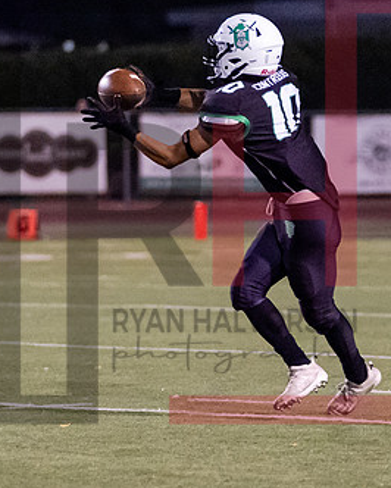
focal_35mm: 396
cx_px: 251
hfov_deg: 3.9
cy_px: 175
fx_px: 5723
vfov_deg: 4.9
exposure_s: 1/1000
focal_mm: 143
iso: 12800
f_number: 2.8
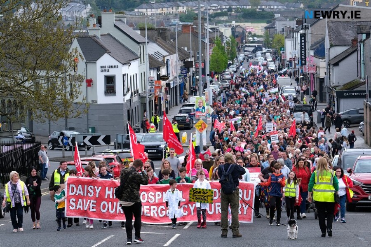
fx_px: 1247
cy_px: 124
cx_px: 186
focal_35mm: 121
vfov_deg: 11.3
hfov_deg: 16.9
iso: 400
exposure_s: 1/400
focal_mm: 80.4
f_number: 8
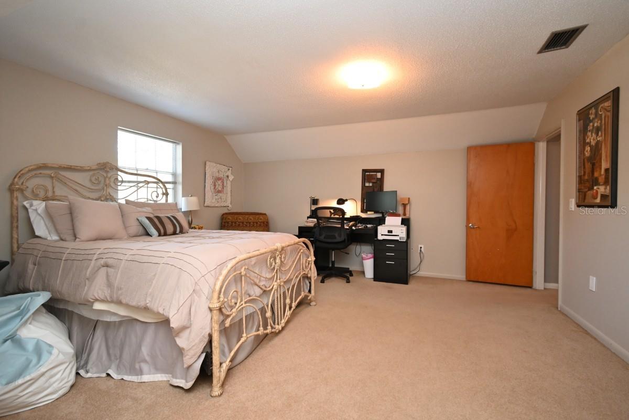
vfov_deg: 77.3
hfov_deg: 100.4
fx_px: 262
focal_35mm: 15
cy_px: 210
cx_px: 314
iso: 1100
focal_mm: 10
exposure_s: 1/60
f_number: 4.5
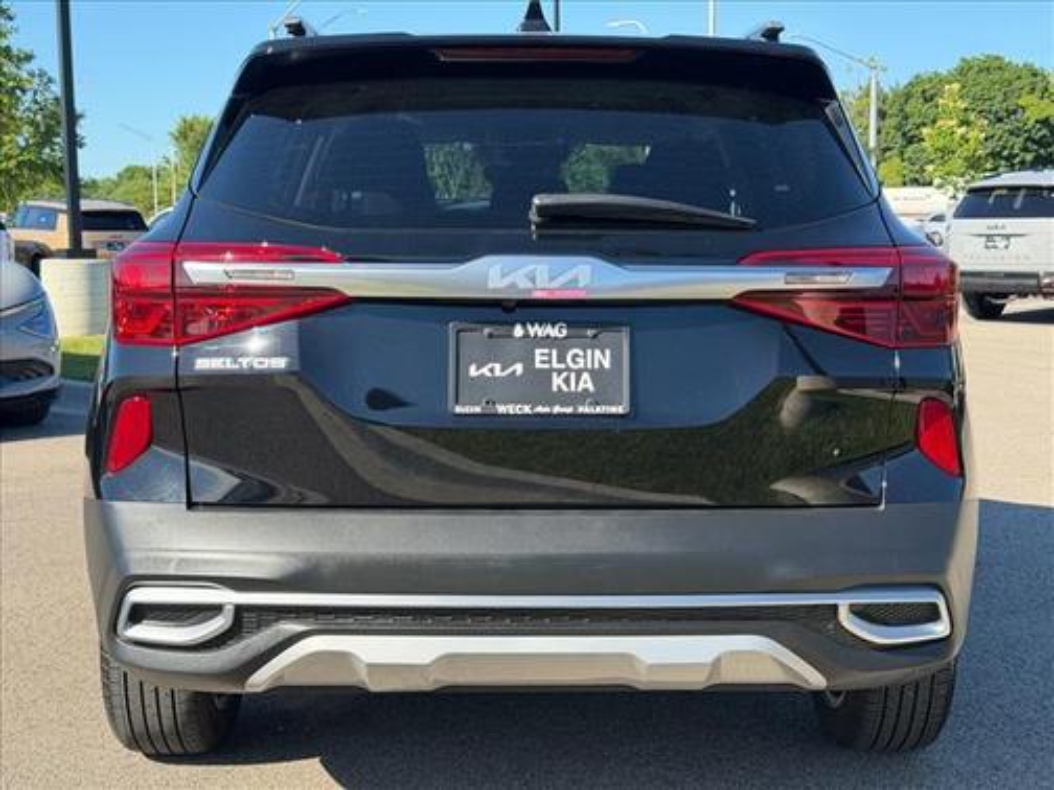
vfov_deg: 30.3
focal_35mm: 48
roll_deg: +0.4
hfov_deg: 39.7
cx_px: 527
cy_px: 395
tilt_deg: -7.6
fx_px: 1462
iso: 100
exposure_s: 1/1795
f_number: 1.78
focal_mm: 6.76
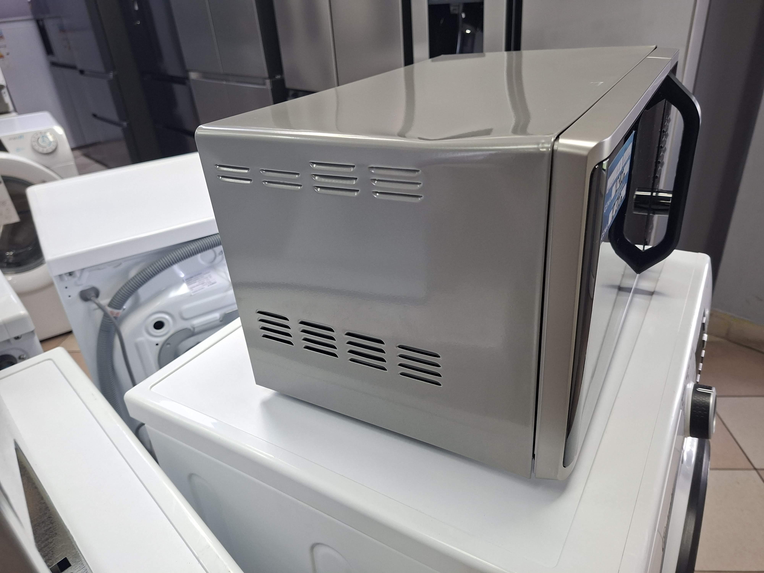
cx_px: 382
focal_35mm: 23
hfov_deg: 73.9
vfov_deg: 58.9
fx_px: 508
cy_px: 286
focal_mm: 5.54
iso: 200
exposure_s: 1/60
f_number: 1.8
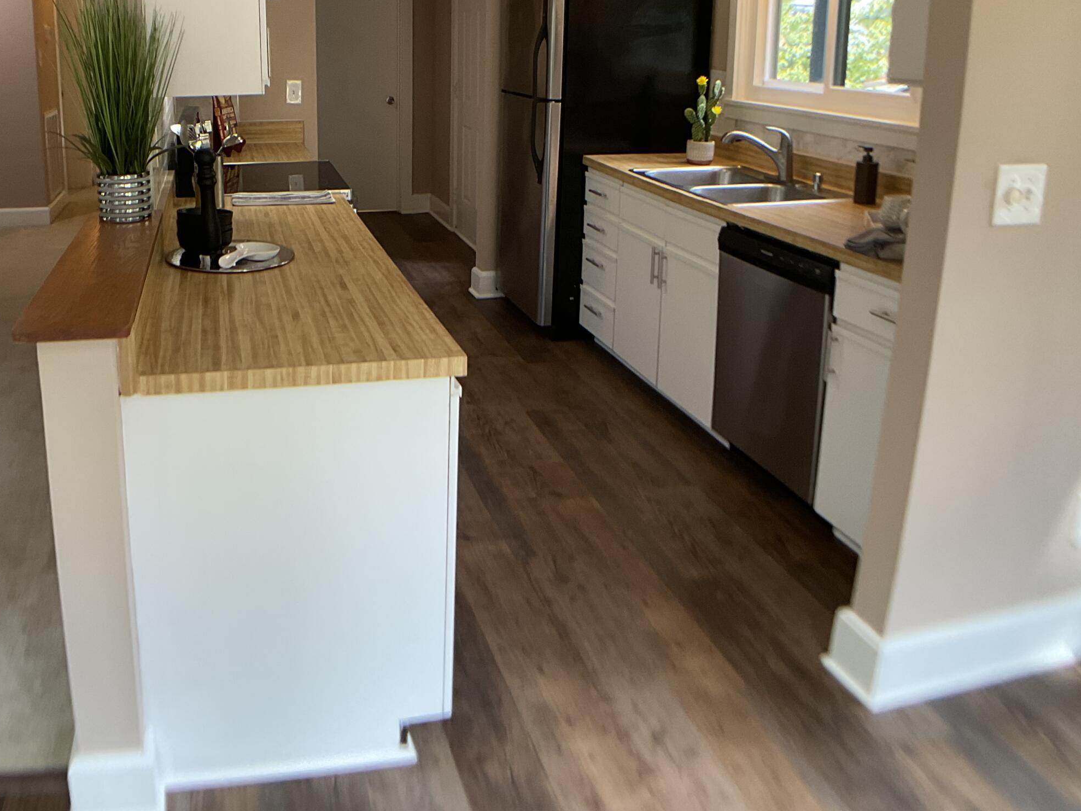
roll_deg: -0.1
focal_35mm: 44
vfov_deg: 32.3
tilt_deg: -11.0
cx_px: 384
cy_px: 201
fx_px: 1374
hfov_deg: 42.5
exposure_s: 1/60
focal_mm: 3
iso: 50
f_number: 1.8
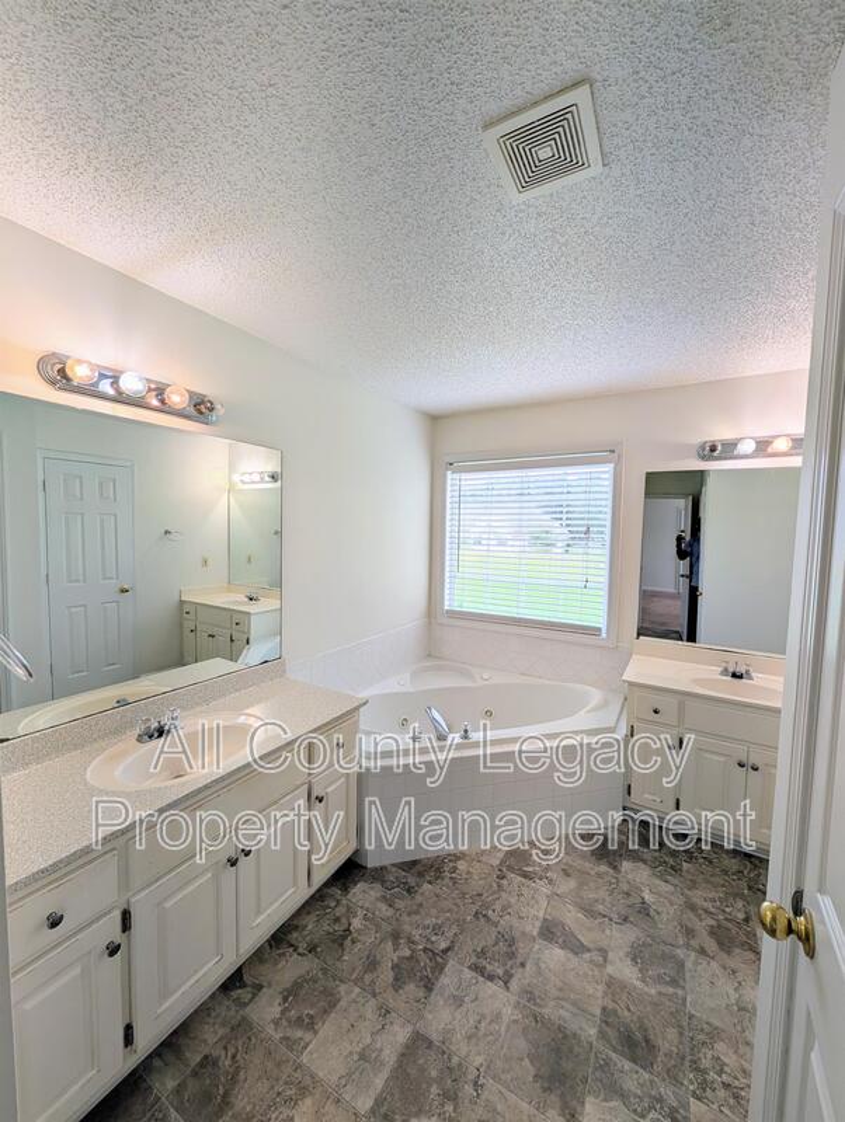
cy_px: 561
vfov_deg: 110.5
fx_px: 390
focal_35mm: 12
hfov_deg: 94.6
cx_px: 422
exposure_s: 1/266
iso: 51
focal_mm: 2.02
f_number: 1.7
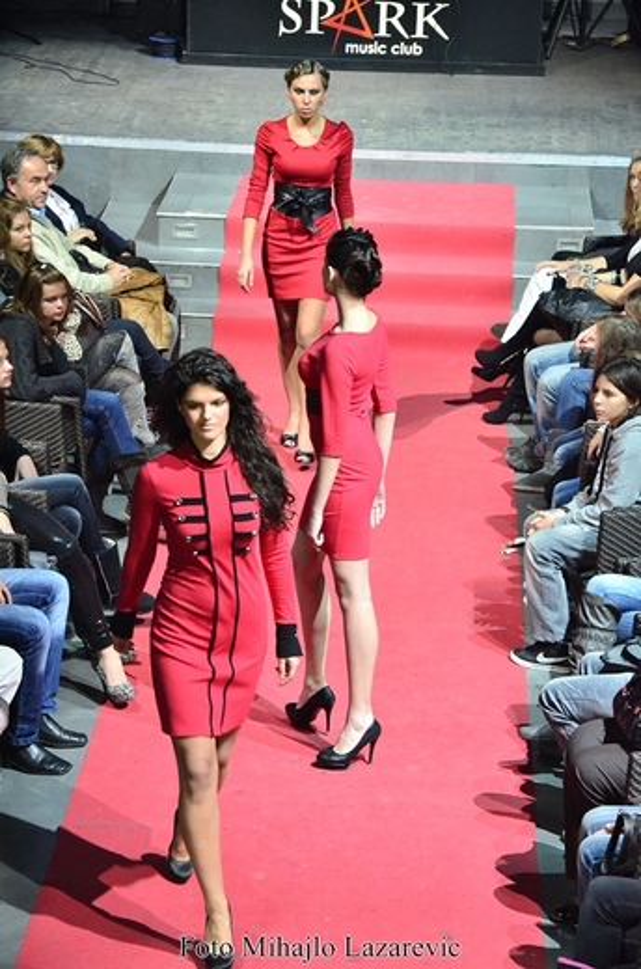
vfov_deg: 17.1
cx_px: 320
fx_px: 3222
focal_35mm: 120
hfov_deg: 11.4
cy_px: 484
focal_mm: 80
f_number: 7.1
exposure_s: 1/80
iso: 3200
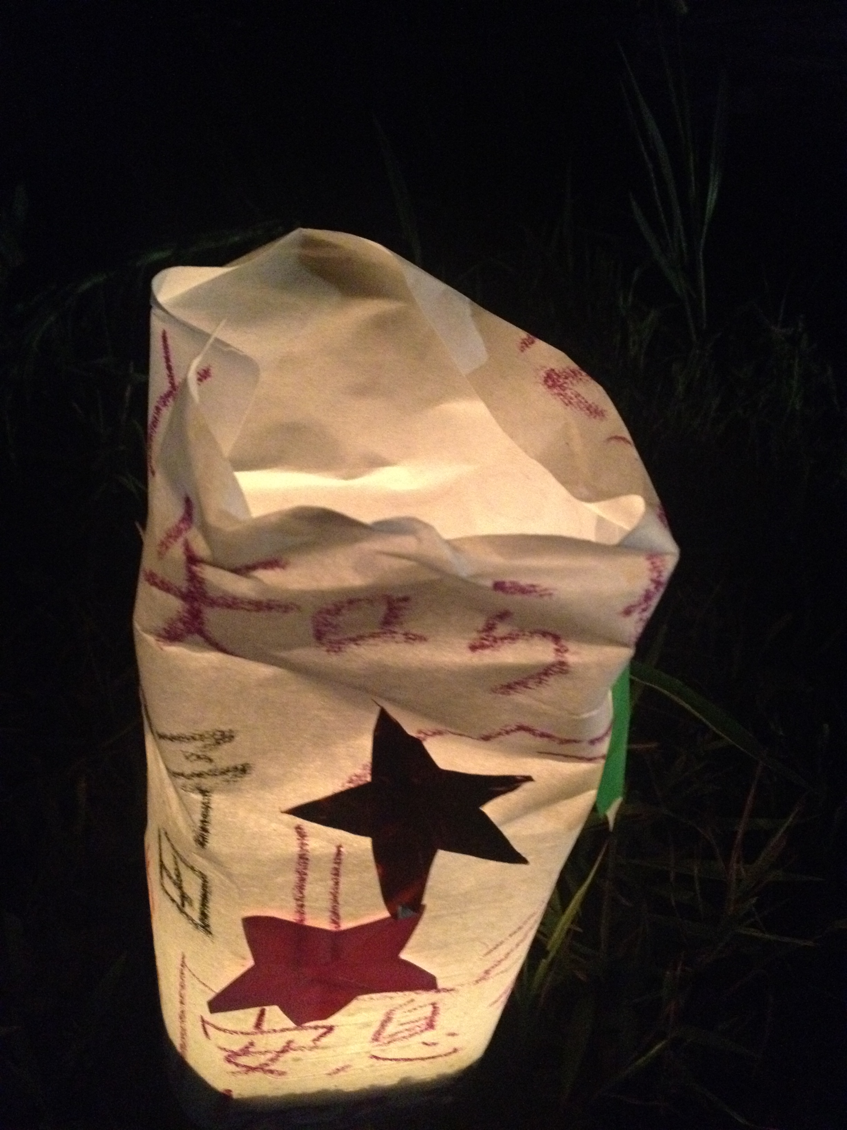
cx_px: 424
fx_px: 1142
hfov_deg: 40.7
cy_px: 565
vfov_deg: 52.6
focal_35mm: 35
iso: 800
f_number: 2.4
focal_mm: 4.28
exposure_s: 1/15
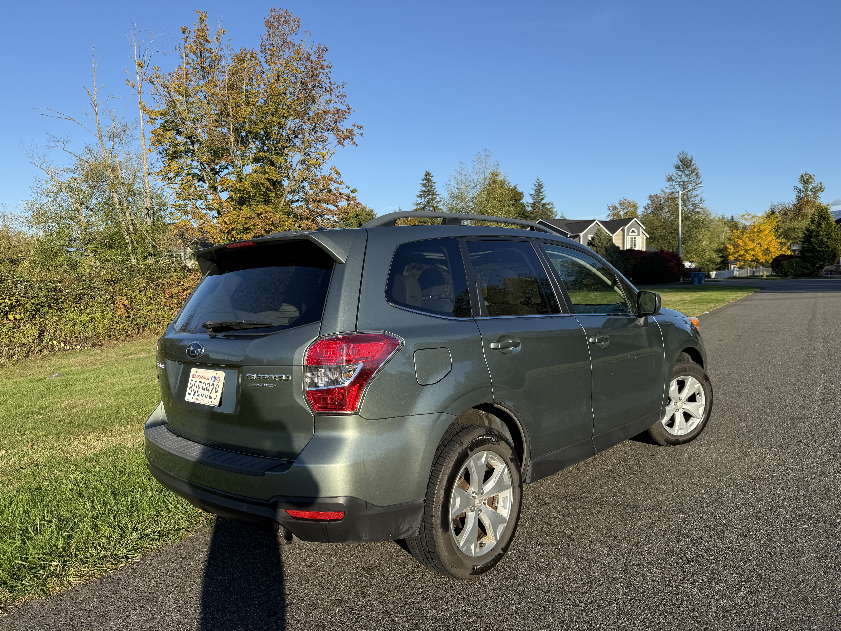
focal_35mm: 24
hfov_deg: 71.6
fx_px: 583
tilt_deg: -1.6
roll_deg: +0.8
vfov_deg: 56.8
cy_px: 316
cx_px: 420
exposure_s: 1/2703
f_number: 1.78
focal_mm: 6.76
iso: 80
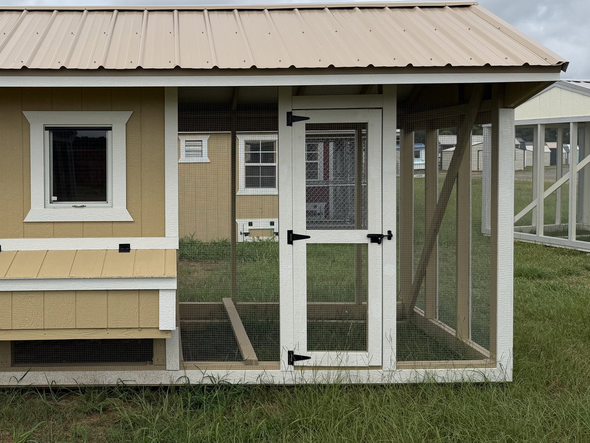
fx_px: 614
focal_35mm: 36
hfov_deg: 49.7
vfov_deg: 39.4
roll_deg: -0.1
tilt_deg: -1.3
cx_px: 163
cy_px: 171
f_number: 1.78
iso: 80
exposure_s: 1/5319
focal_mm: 6.76
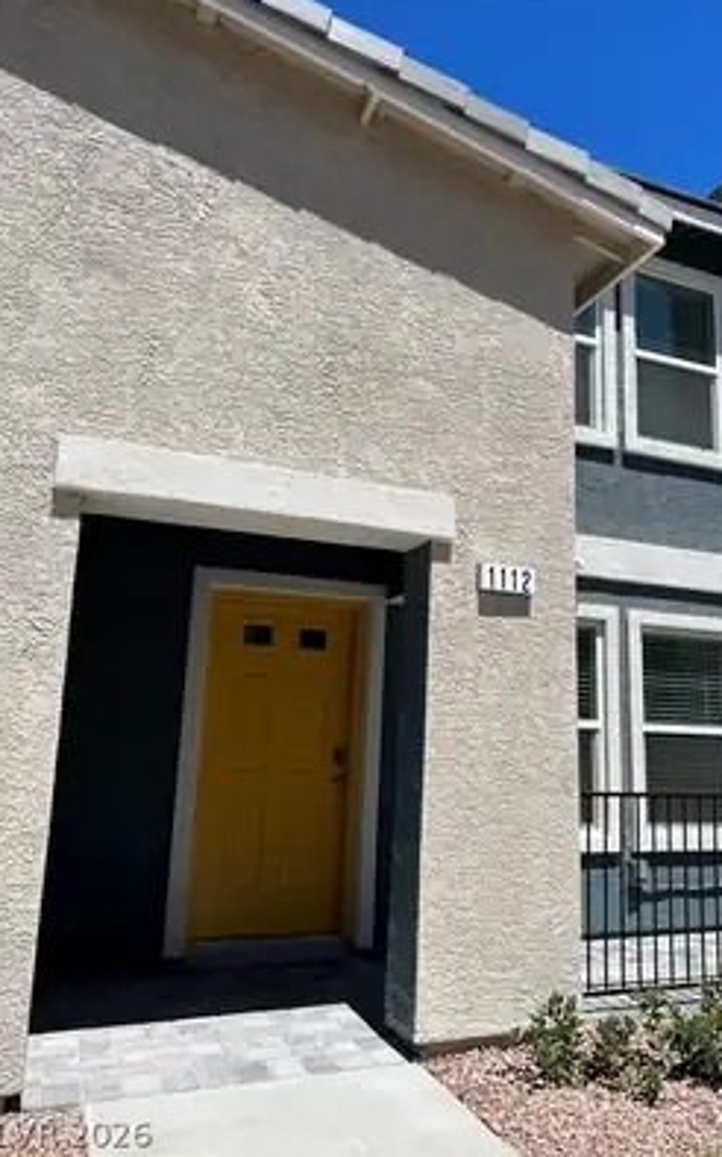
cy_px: 573
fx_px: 882
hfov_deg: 44.3
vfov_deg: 66.5
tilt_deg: +12.8
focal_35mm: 28
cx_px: 426
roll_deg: -2.2
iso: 50
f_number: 1.5
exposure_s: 1/5587
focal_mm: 5.7
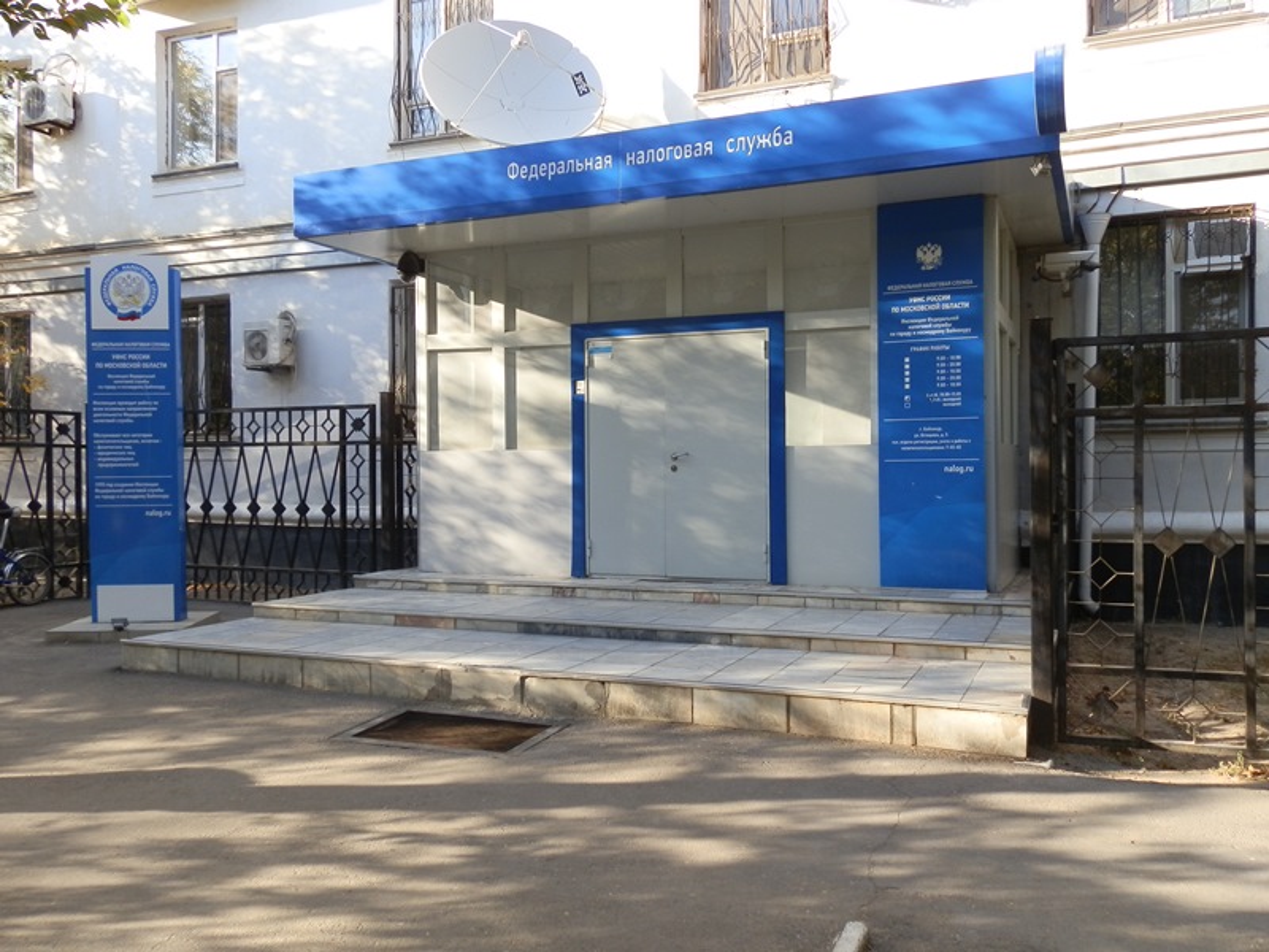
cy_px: 476
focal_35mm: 28
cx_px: 634
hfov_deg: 63.4
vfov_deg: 49.7
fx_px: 1026
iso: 64
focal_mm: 5
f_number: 3.1
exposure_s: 1/200
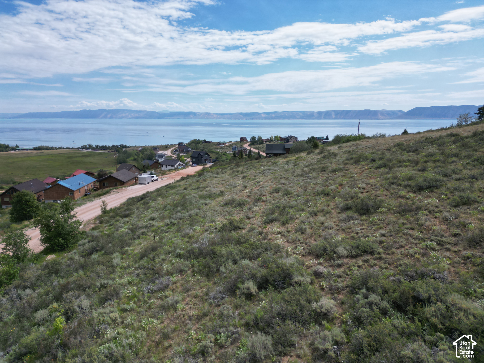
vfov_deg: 56.8
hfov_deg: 71.6
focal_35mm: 24
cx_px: 242
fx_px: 336
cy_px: 182
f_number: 1.7
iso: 160
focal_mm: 6.72
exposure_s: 1/5000
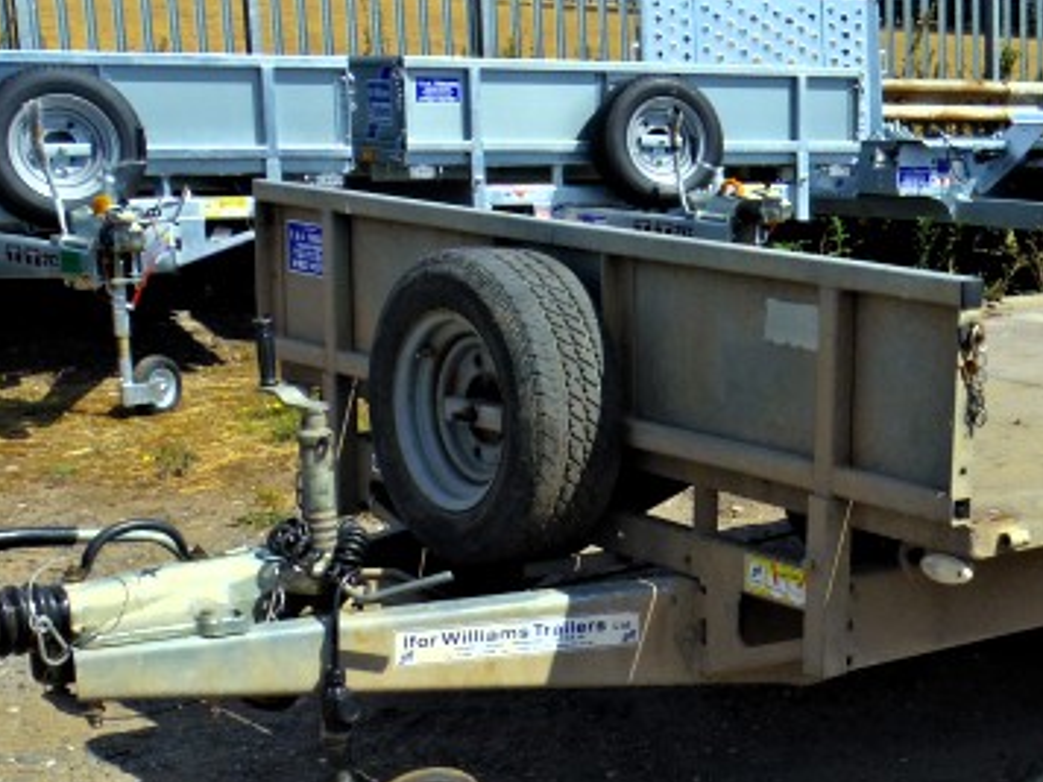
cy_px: 536
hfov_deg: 26.0
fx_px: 2169
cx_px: 979
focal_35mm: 72
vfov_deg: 20.4
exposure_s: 1/250
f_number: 4
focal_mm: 5.8
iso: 200
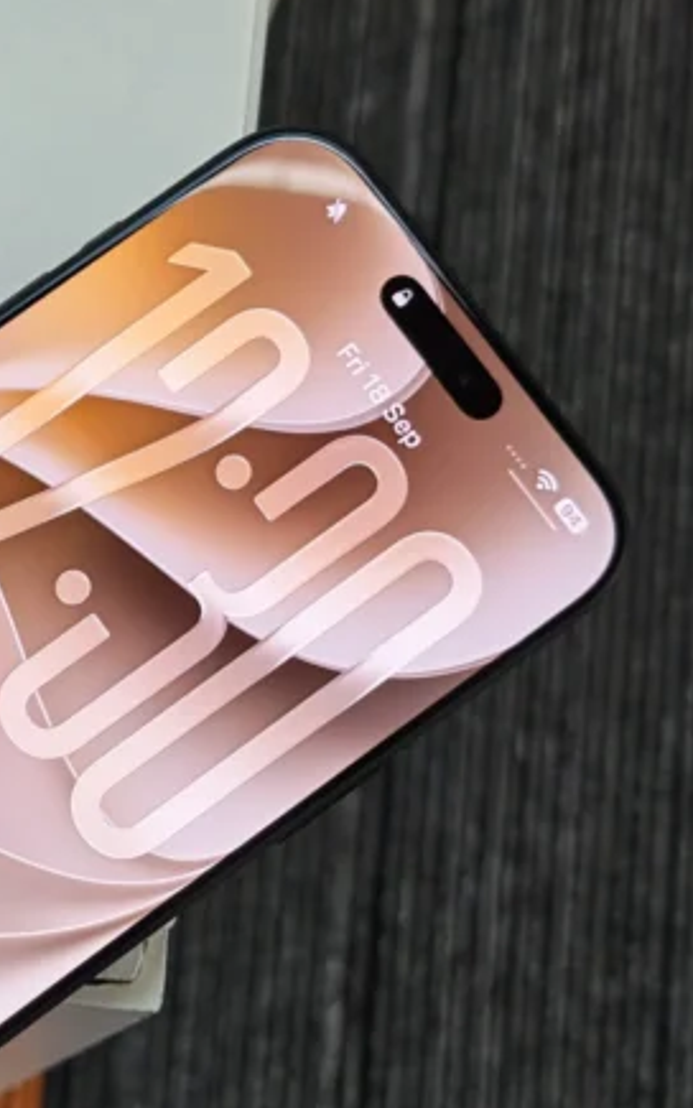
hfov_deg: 15.2
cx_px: -54
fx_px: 2538
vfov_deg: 24.6
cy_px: 669
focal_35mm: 84
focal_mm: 5.4
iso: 50
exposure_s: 1/100
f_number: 1.6
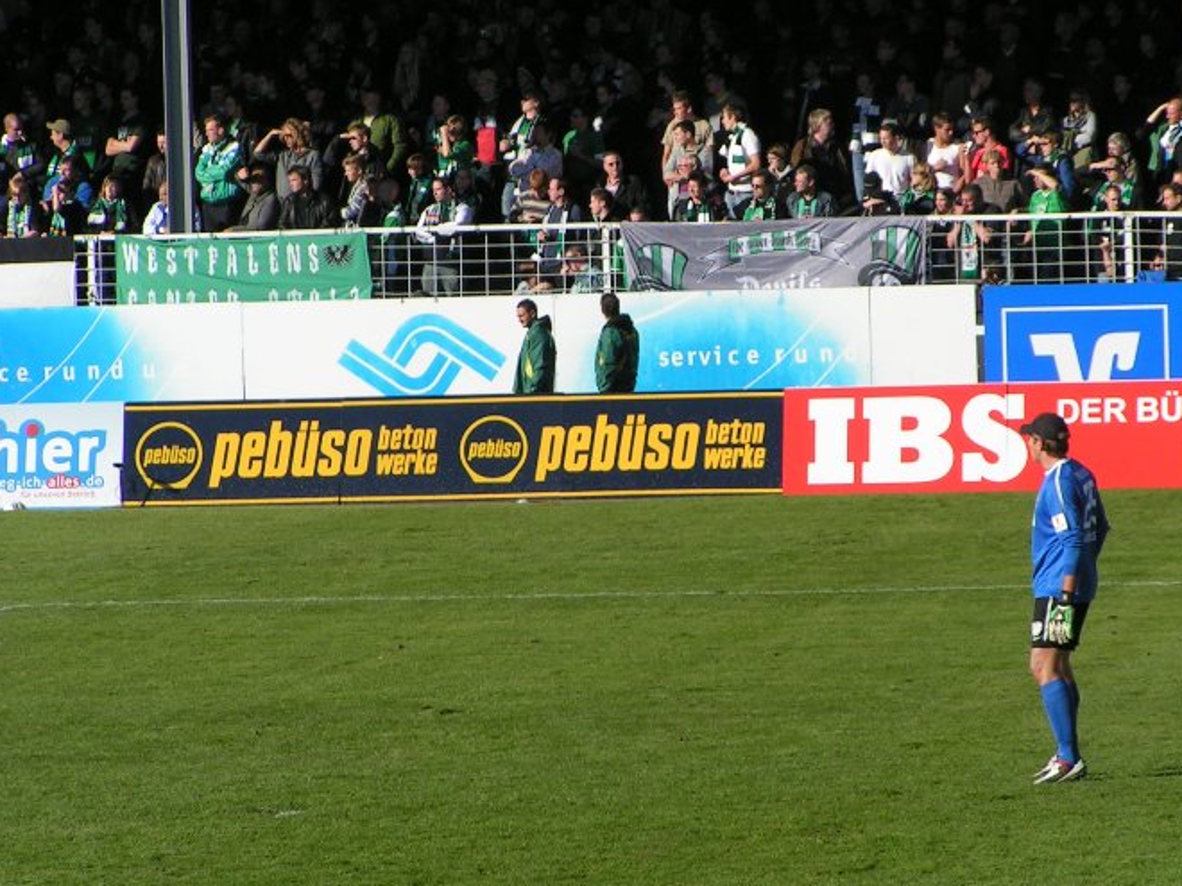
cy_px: 363
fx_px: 9356
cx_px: 677
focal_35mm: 274
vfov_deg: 5.4
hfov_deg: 7.2
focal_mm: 34.5
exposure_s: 1/640
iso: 50
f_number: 5.6
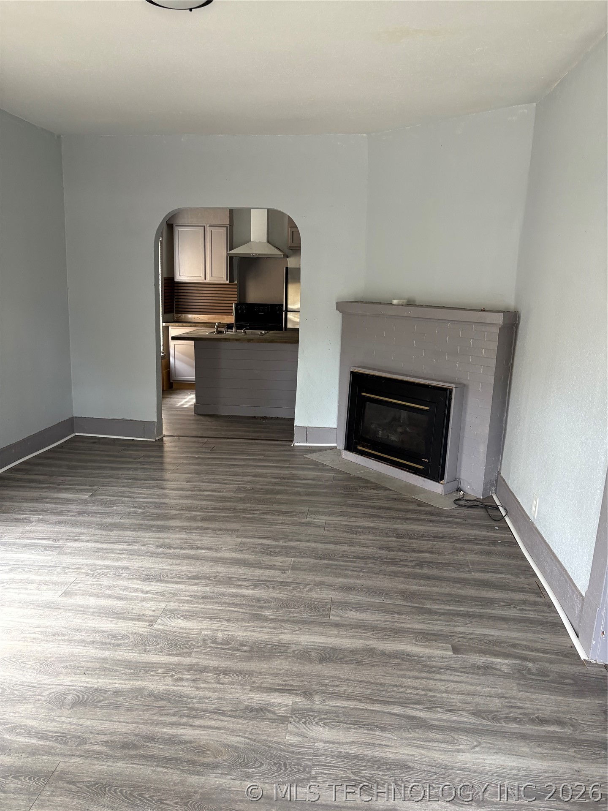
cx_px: 304
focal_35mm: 26
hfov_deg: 53.1
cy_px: 406
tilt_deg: -11.5
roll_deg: -1.8
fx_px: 609
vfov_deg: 67.3
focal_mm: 5.96
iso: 160
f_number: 1.6
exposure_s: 1/60
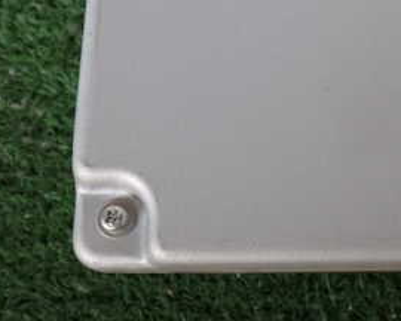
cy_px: 73
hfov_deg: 23.6
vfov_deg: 19.5
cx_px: 383
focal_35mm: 78
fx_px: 926
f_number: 2.5
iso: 200
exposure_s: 1/40
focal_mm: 6.37
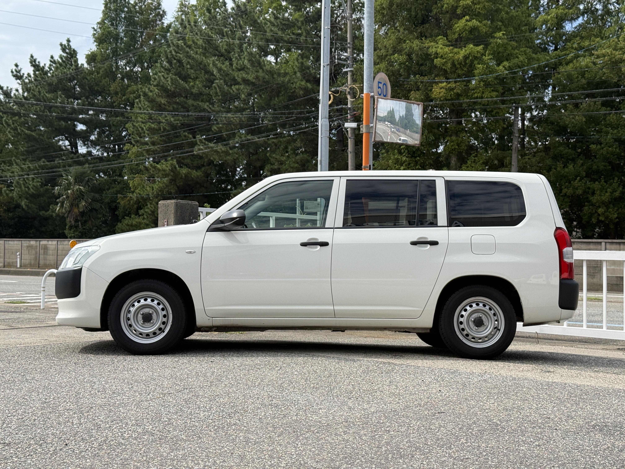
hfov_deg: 39.7
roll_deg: -0.9
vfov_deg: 30.3
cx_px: 312
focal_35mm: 48
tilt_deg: +2.1
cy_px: 234
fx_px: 867
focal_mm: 6.76
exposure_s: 1/3891
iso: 64
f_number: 1.78
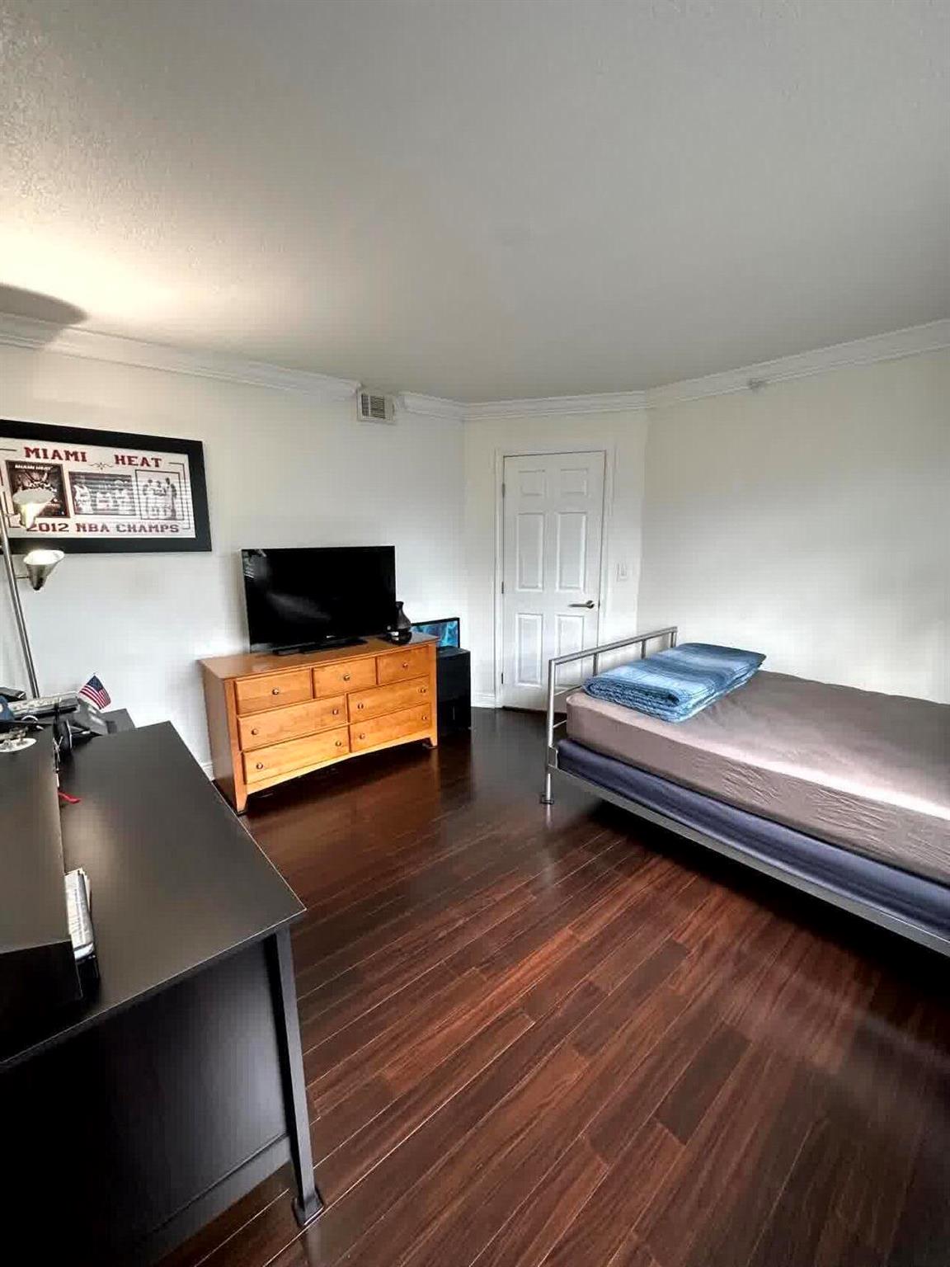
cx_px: 475
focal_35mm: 14
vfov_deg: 102.1
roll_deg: +0.5
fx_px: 512
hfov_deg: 85.7
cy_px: 634
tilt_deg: -10.7
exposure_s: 1/60
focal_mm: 2.22
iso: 160
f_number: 2.2
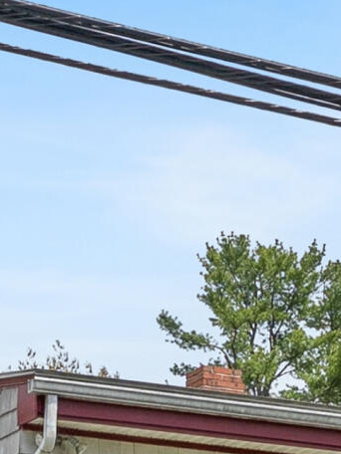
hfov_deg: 7.5
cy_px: 711
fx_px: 2574
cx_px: 402
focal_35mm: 196
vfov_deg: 9.8
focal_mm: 31
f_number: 7.1
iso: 320
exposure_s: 1/1000
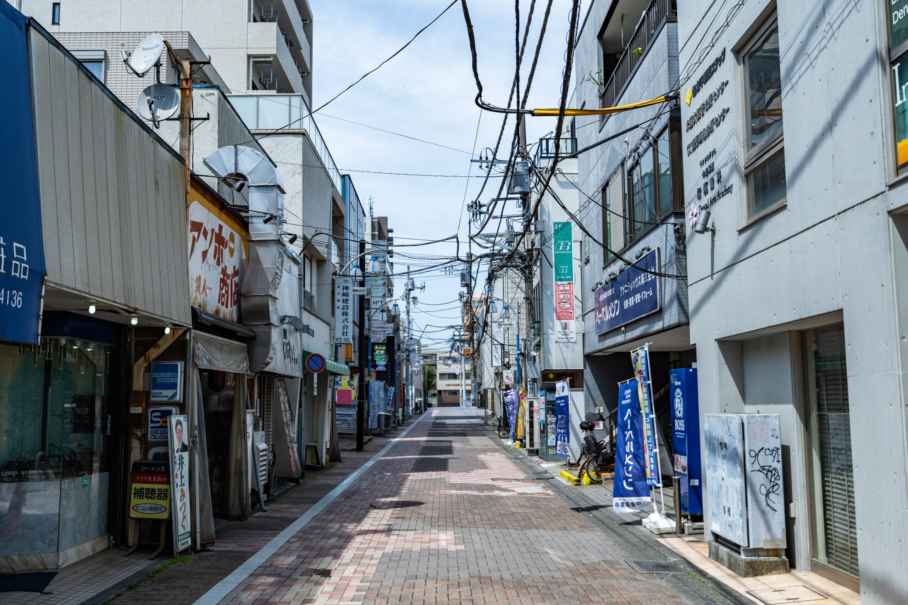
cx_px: 454
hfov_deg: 54.4
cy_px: 302
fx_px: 883
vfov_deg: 37.9
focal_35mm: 35
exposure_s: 1/4000
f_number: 2.8
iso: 100
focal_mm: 35
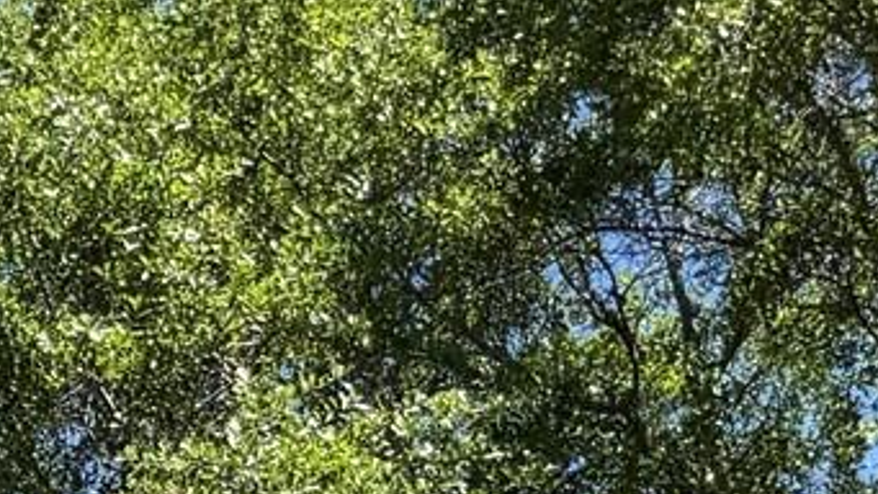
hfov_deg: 12.2
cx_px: -873
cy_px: 1930
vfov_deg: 6.4
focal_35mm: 157
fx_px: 3656
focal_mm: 6.76
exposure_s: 1/2053
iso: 80
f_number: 1.78
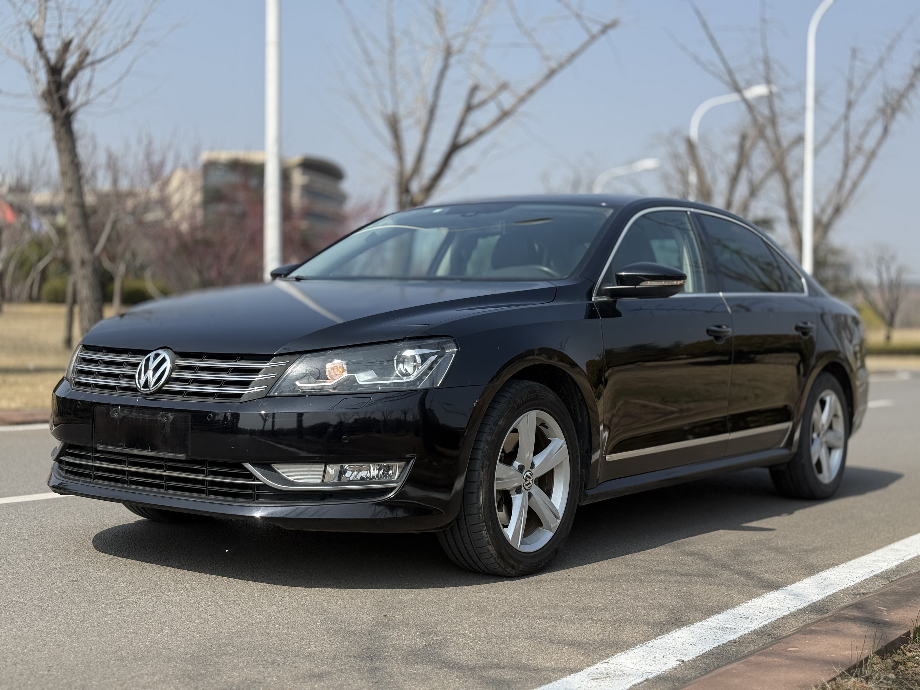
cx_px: 460
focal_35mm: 48
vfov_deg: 30.3
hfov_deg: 39.7
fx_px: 1276
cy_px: 345
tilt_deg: -1.7
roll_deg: -0.9
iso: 80
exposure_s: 1/3891
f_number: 1.78
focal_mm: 6.76
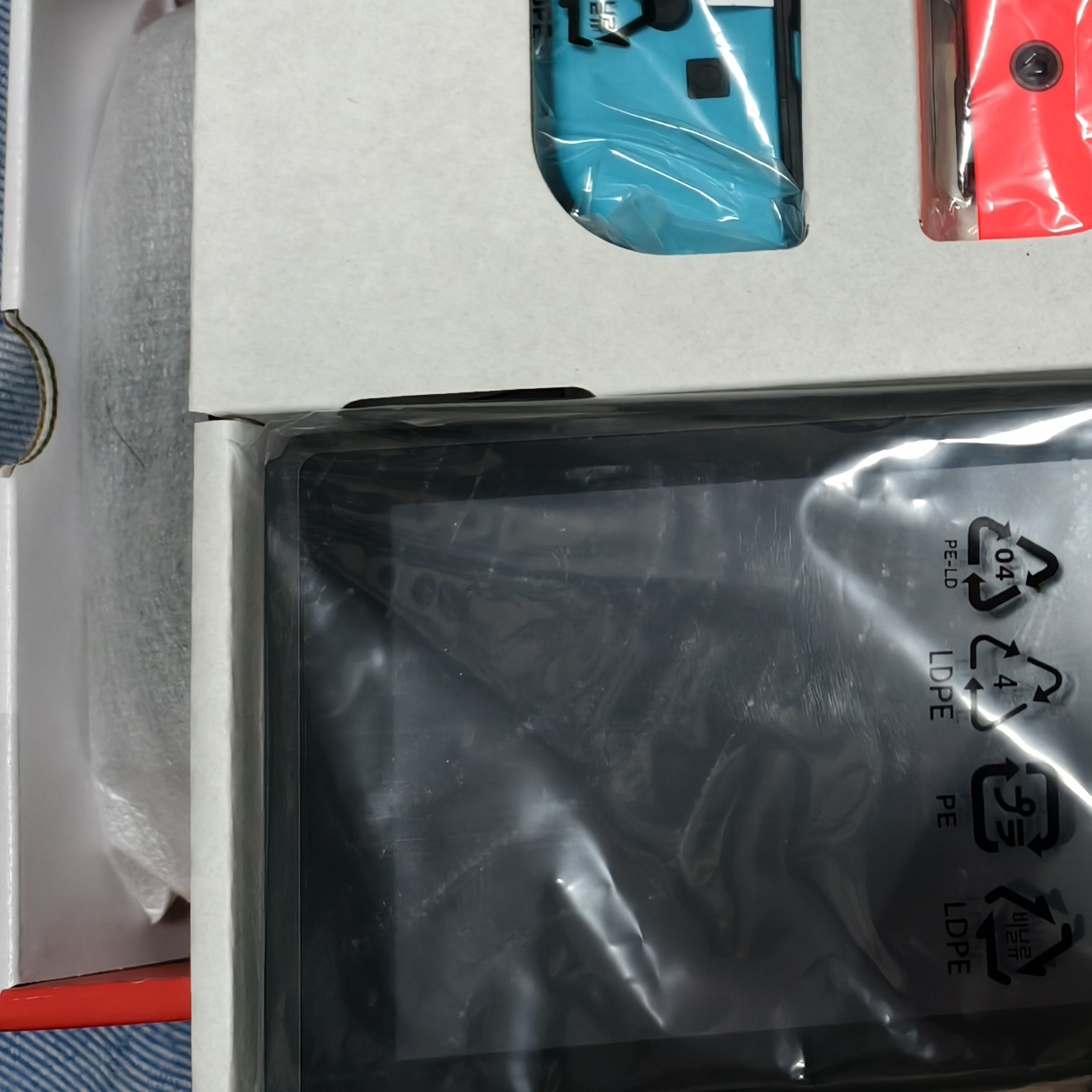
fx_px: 2248
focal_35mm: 63
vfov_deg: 27.2
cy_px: 393
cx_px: 1545
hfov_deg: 23.1
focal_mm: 6.54
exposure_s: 1/50
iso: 299
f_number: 1.57
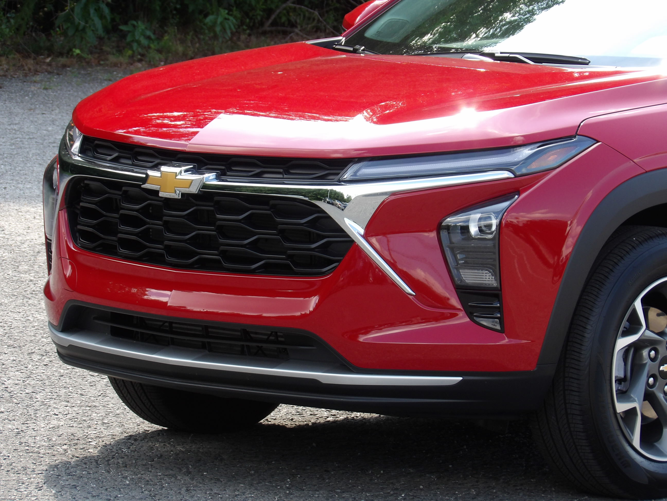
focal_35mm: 198
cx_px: 334
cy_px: 250
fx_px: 3815
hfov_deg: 10.0
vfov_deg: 7.5
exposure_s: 1/128
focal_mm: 35.6
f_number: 4.5
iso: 100
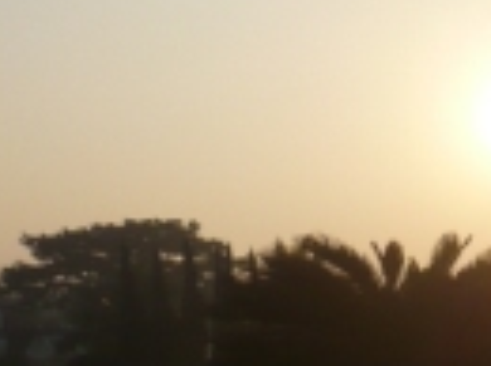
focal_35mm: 121
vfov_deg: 12.2
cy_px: 166
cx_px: 631
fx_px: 1713
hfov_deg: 15.5
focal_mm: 5.8
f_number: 8
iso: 100
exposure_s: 1/400
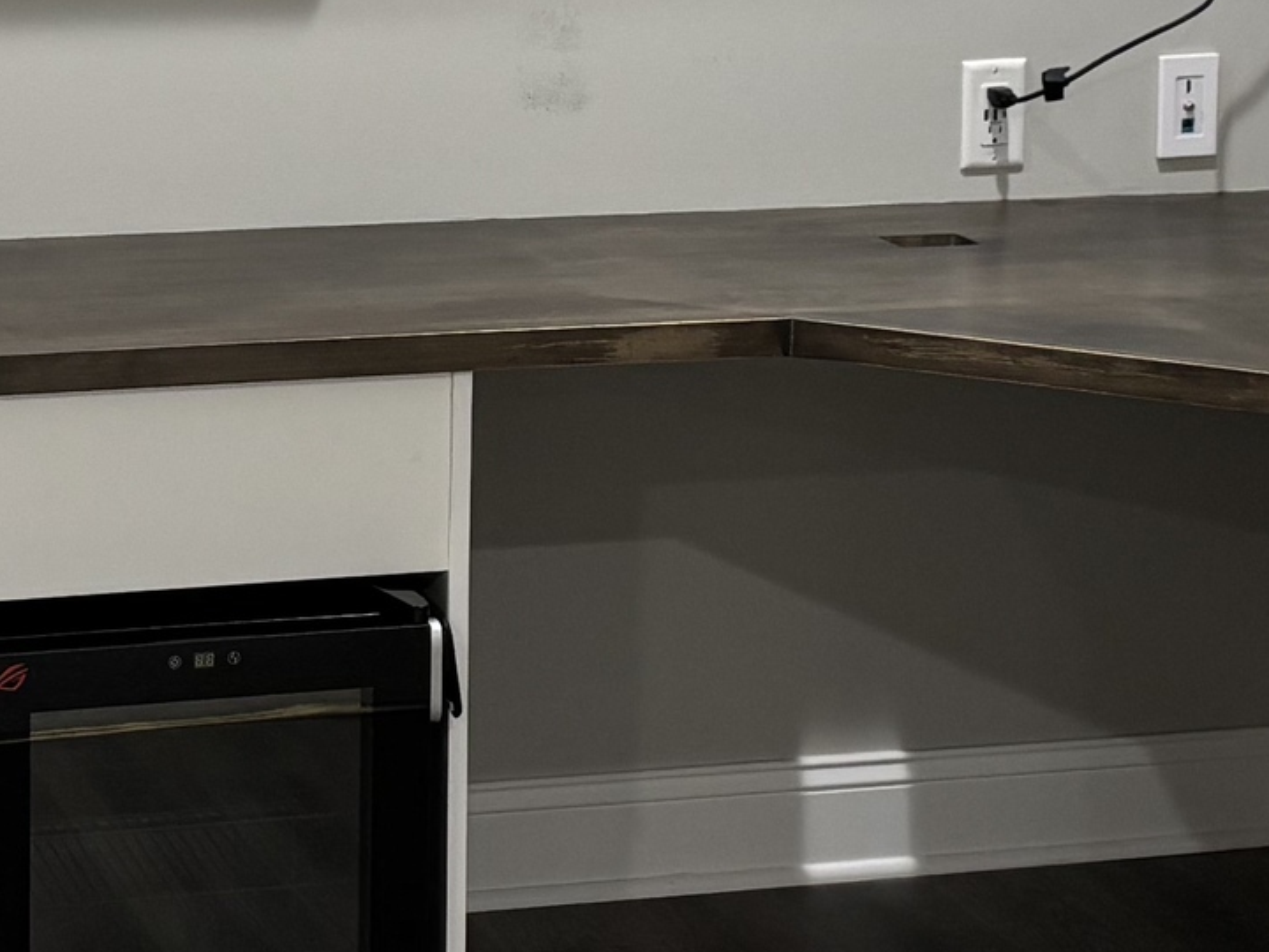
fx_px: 4069
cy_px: 160
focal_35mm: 111
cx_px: 271
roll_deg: -0.8
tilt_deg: -10.9
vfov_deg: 13.3
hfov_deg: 17.6
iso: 160
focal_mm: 5.96
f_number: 1.6
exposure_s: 1/59
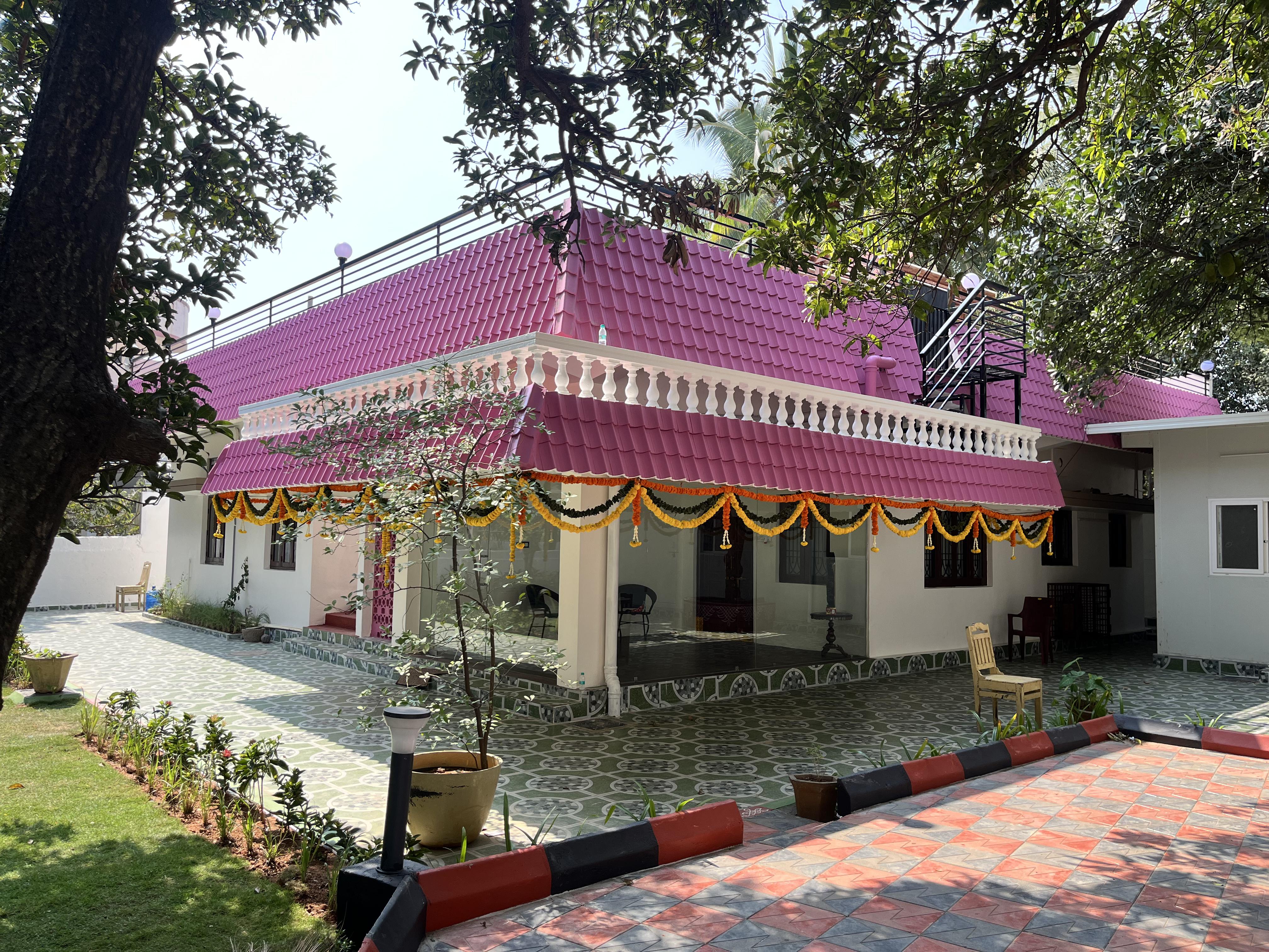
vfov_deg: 53.1
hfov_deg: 67.3
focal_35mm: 26
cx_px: 634
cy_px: 476
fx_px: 953
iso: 50
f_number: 1.6
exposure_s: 1/1086
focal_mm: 5.1
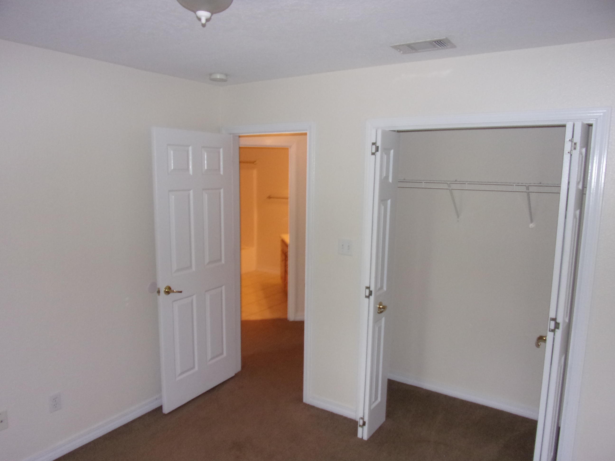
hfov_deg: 71.6
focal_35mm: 24
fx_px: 426
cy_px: 230
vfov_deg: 56.8
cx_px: 308
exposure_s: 1/34
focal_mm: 4.3
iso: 200
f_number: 3.3
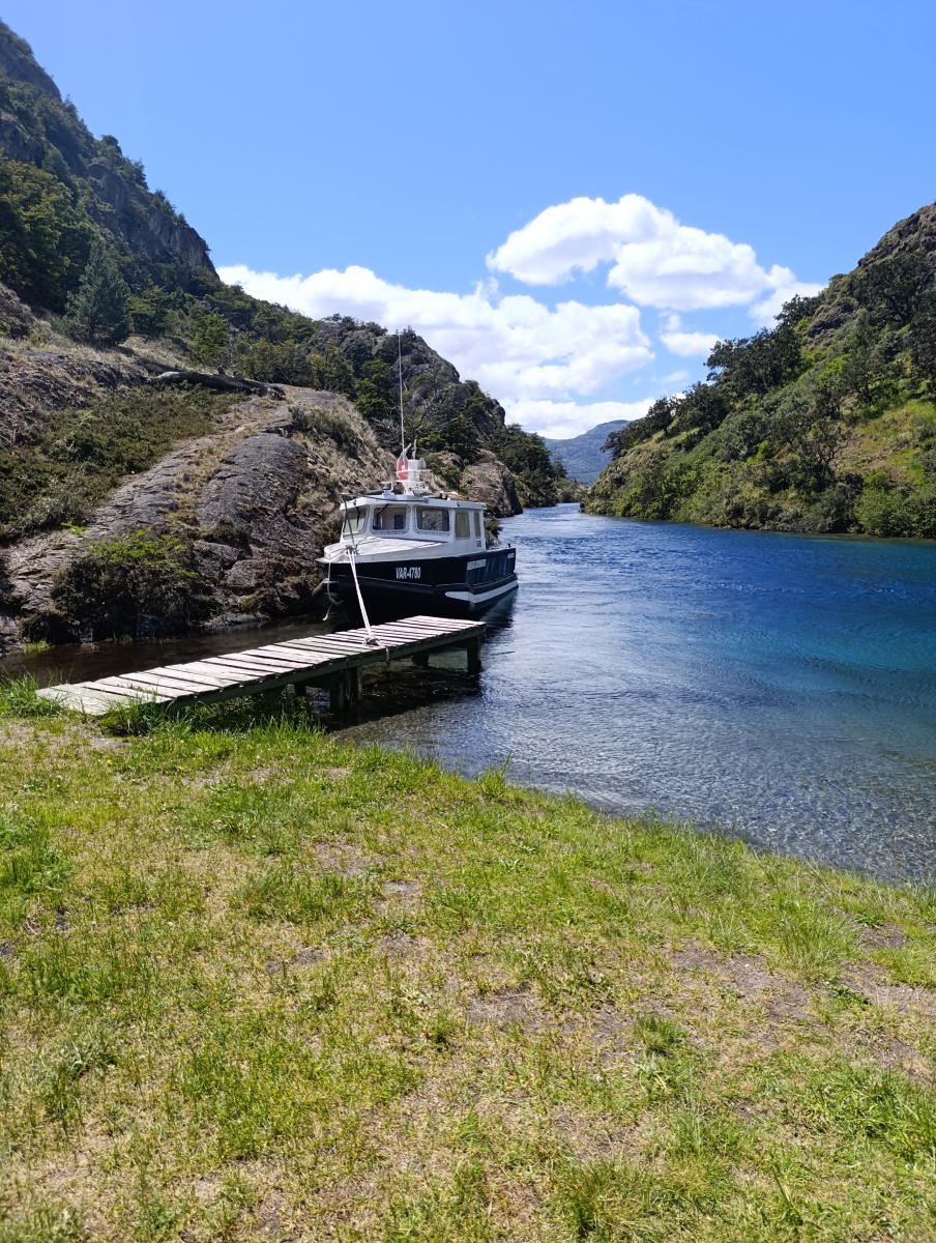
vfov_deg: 73.8
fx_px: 827
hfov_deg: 59.0
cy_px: 622
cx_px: 468
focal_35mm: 23
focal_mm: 6.14
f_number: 1.6
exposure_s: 1/581
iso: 50
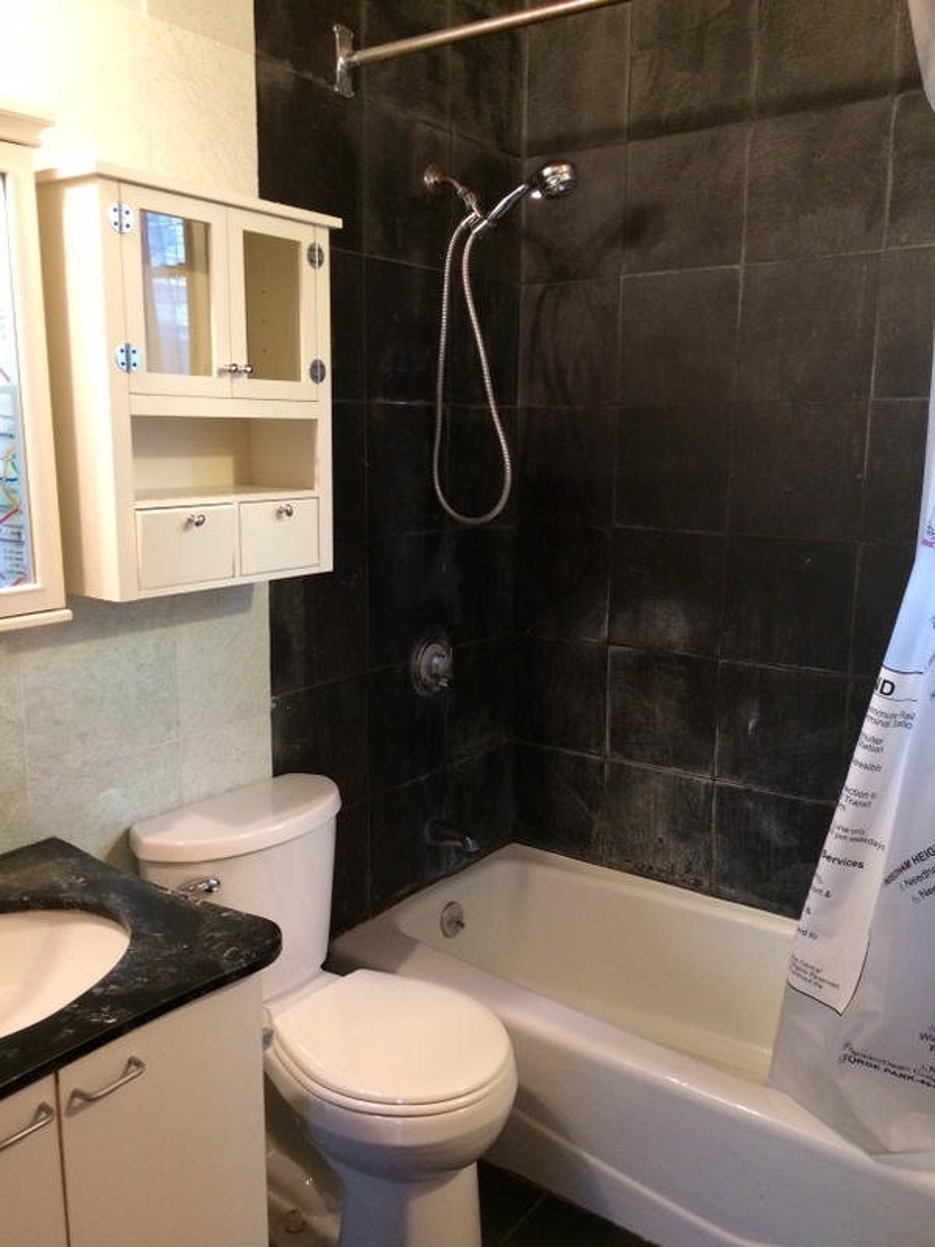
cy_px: 624
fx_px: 1044
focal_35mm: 29
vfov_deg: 61.7
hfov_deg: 48.2
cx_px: 468
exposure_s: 1/17
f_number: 2.2
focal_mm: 4.15
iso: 320
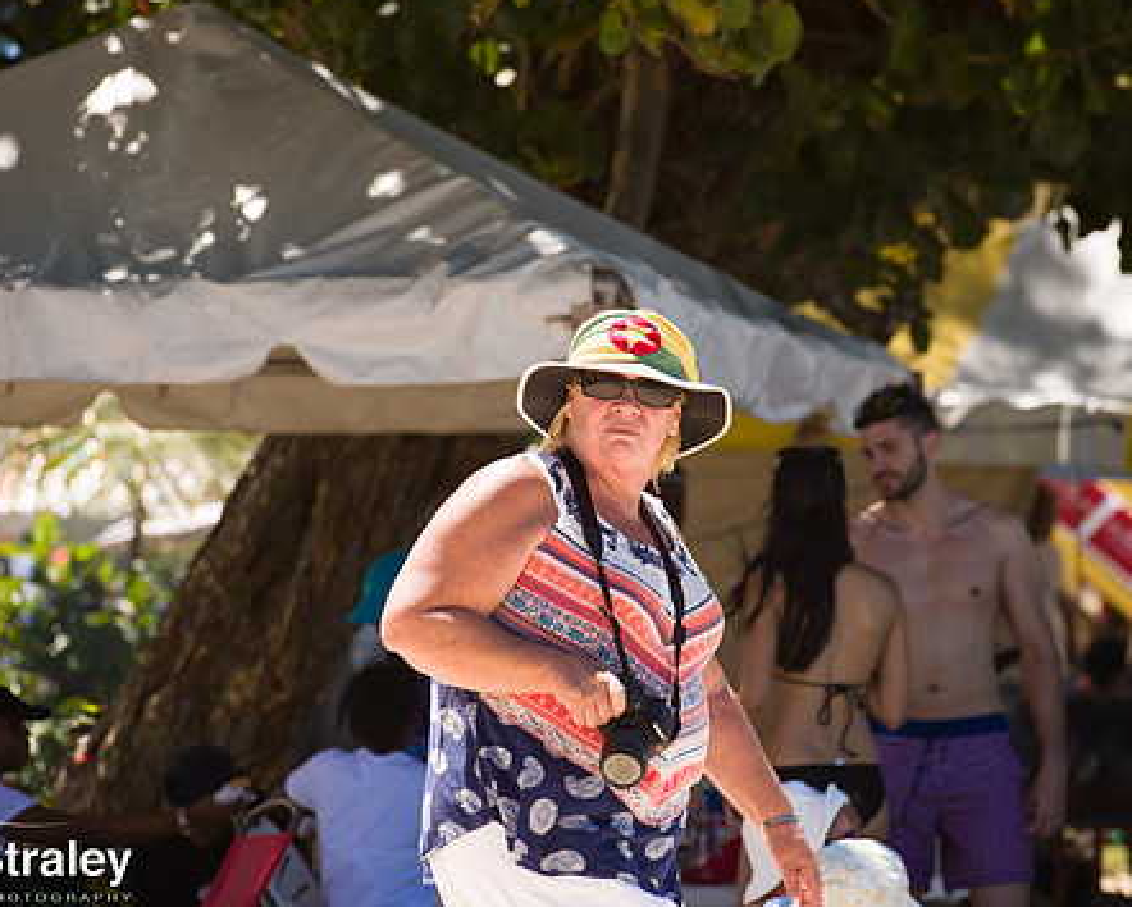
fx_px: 8245
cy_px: 441
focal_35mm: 246
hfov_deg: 7.9
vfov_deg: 6.3
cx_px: 645
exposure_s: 1/200
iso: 100
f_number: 8
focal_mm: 200
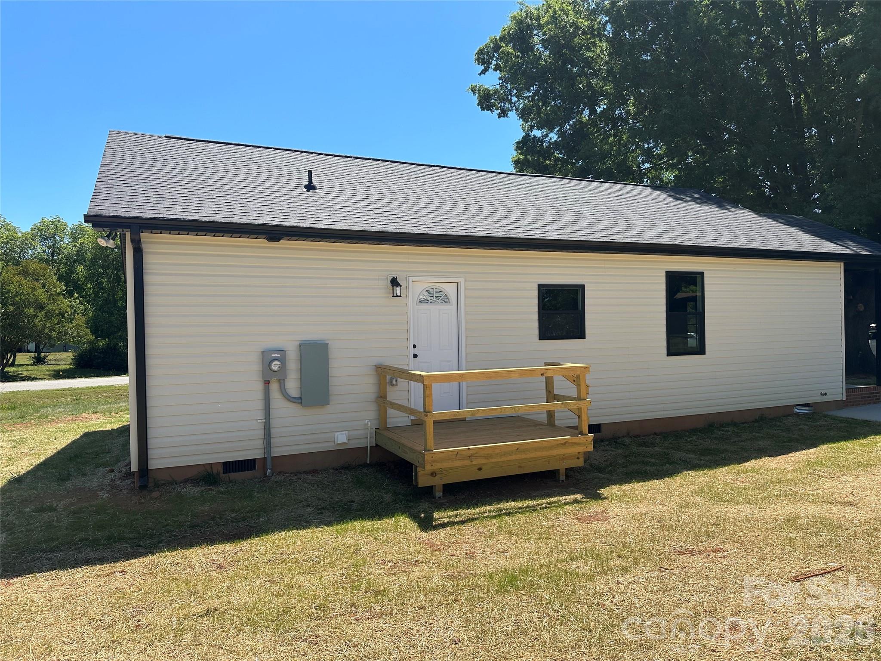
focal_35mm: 24
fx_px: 611
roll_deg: +0.8
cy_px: 330
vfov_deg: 56.8
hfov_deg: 71.6
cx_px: 440
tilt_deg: +0.0
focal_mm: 6.86
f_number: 1.78
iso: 80
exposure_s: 1/3597
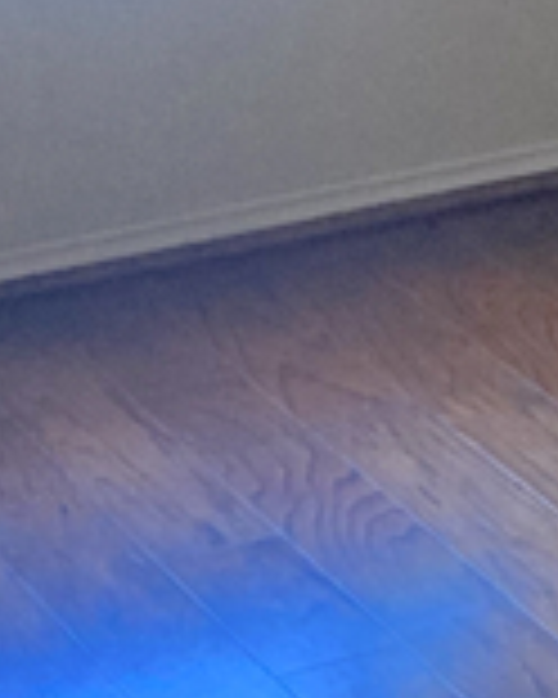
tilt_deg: -3.3
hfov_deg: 7.8
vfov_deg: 9.5
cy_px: -725
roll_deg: +1.1
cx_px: 1066
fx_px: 3922
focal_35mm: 190
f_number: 1.8
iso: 400
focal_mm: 3.99
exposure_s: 1/40
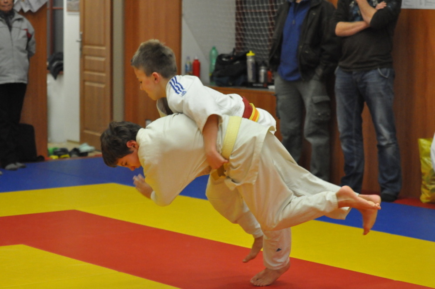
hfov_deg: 19.5
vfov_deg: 13.0
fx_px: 1267
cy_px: 144
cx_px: 218
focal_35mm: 105
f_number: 2.8
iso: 2500
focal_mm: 70
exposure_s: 1/320
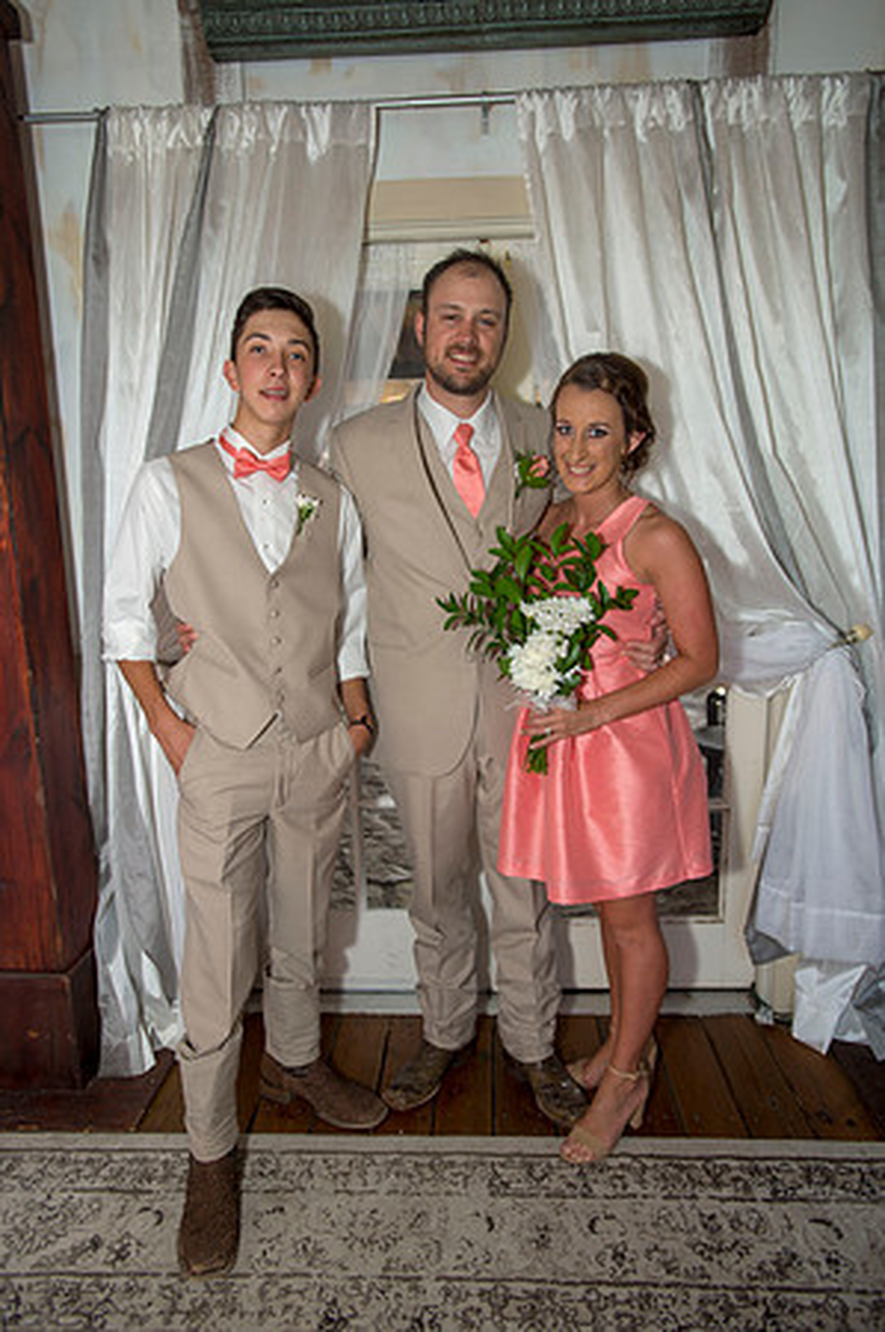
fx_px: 887
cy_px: 666
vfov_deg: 73.8
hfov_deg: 53.0
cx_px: 442
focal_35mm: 24
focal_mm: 24
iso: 200
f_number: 3.2
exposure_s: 1/100
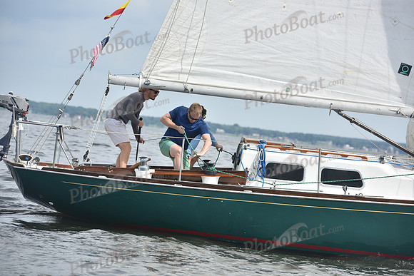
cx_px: 207
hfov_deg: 10.8
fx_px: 2185
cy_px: 138
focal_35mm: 190
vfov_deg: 7.2
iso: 320
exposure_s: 1/1250
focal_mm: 190
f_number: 7.1
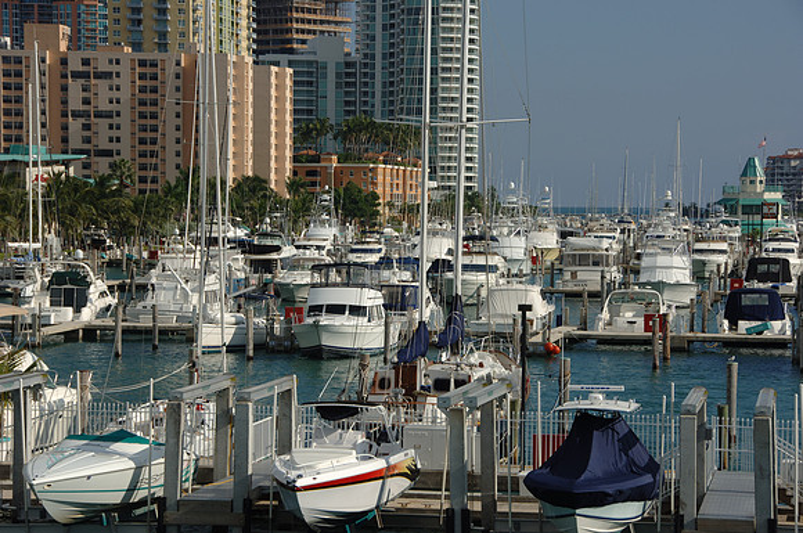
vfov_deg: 12.1
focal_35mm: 112
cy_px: 266
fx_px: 2506
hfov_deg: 18.2
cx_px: 402
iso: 100
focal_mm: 75
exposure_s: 1/320
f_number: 9
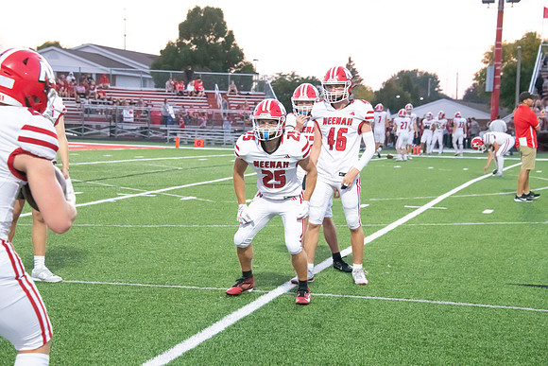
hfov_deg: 22.1
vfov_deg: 14.9
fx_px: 1401
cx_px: 274
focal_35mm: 92
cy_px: 183
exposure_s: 1/320
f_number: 7.1
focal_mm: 92
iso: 10000
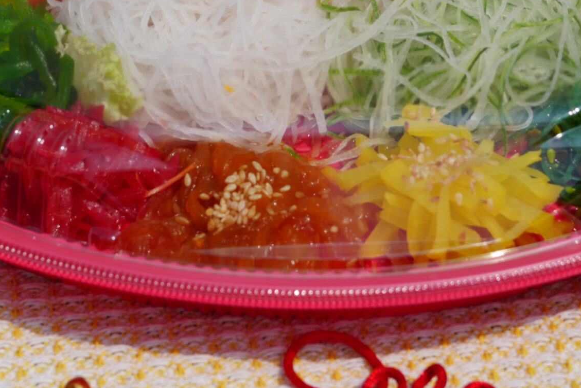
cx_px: 287
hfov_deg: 15.1
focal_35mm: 136
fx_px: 2195
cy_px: -12
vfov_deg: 10.0
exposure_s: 1/320
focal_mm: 60
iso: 100
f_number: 11
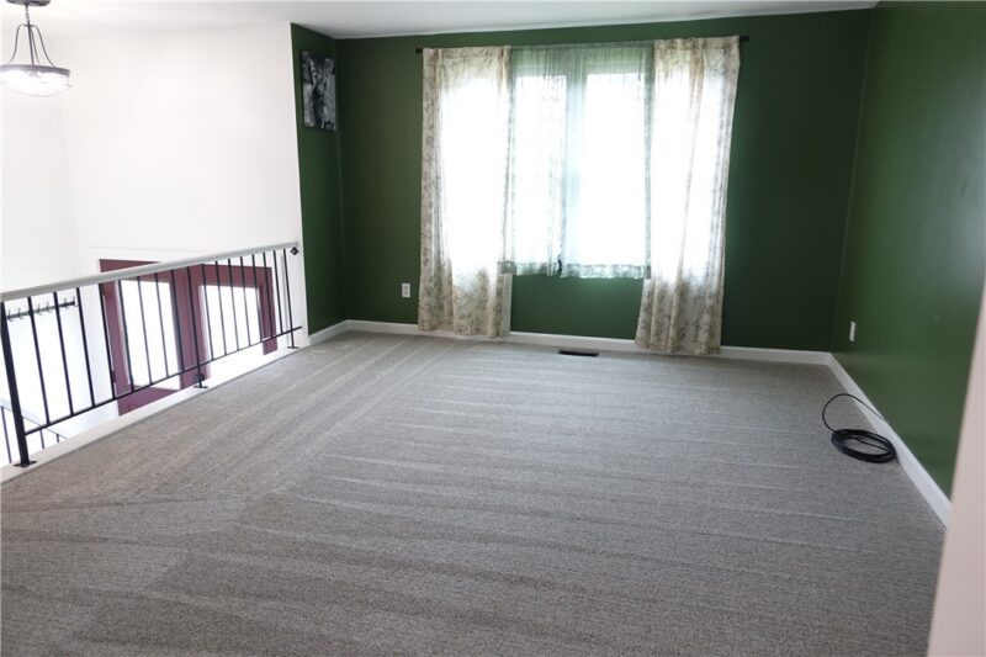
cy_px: 328
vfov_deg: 53.1
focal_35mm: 24
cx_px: 493
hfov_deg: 73.8
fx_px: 657
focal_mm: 8.8
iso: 250
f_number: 2.8
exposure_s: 1/30
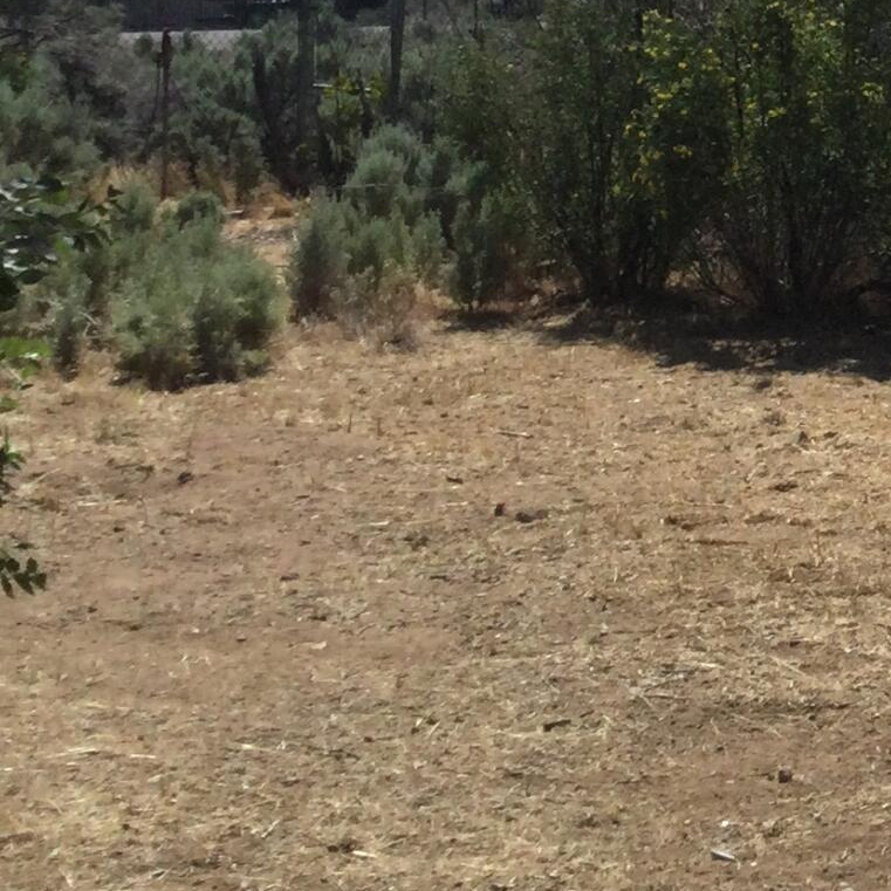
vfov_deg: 15.6
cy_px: -149
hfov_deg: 15.1
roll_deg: -3.3
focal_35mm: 108
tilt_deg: +0.4
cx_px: 1269
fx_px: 3145
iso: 25
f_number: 2.4
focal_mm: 3.3
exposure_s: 1/2262
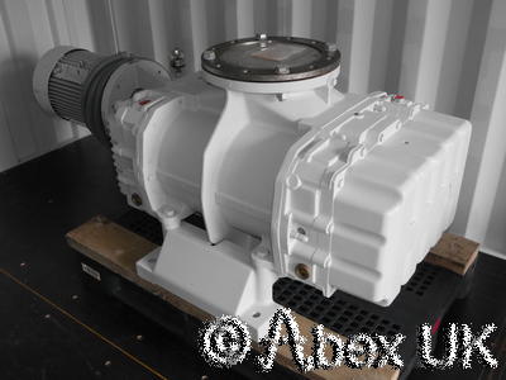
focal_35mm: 36
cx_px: 253
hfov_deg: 51.4
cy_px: 190
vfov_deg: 39.7
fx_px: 526
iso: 3200
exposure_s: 1/250
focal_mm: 18
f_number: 6.3
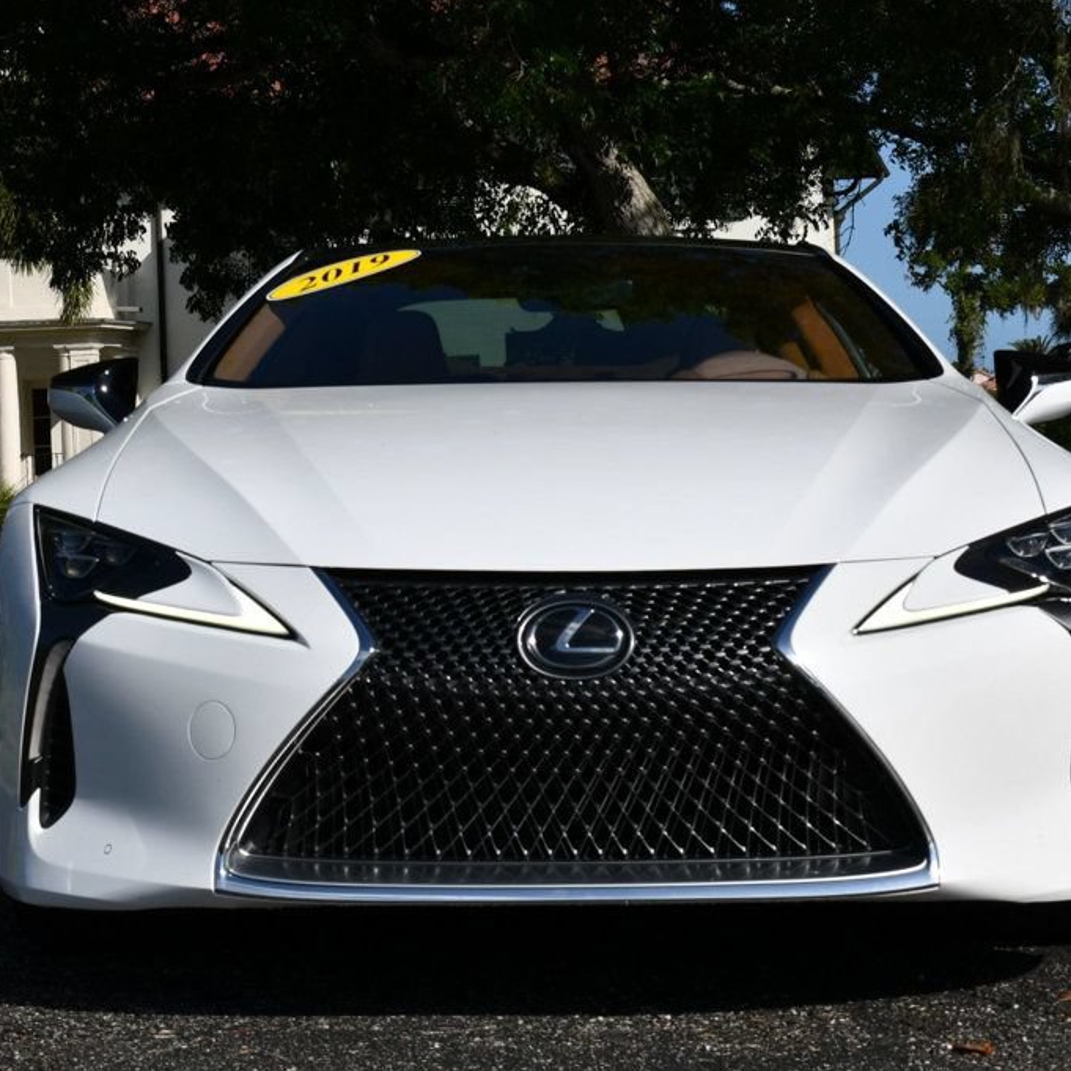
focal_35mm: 92
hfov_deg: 18.9
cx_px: 569
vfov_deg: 18.9
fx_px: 3220
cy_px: 535
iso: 100
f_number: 10
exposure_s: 1/400
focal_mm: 36
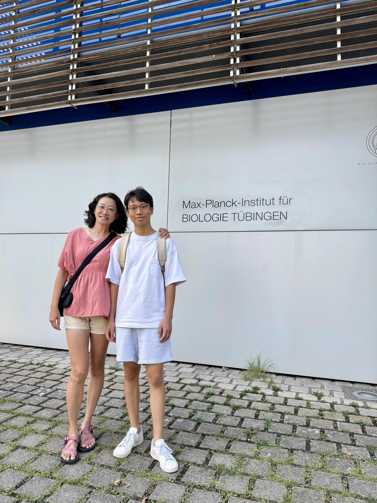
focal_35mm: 24
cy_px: 252
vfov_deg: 71.6
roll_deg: -1.6
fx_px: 349
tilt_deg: +4.1
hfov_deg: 56.8
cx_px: 188
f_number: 1.78
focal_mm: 6.76
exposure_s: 1/888
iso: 80
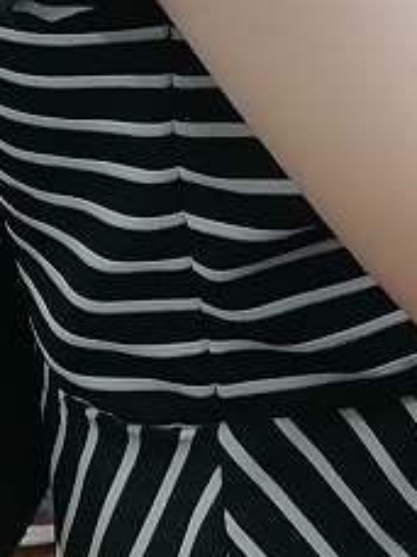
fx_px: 2409
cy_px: -413
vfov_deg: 12.2
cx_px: 724
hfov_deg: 9.5
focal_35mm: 150
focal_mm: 4.75
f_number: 1.8
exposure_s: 1/40
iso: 160
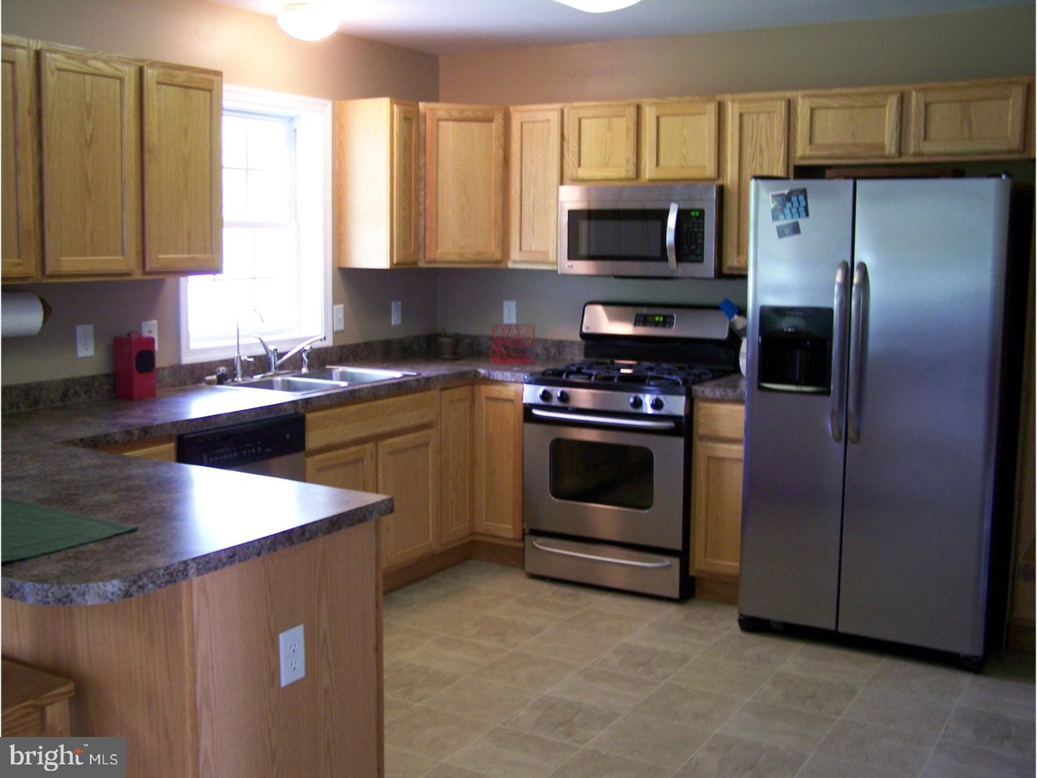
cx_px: 518
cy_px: 389
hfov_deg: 49.0
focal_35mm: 38
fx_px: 1138
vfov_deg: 37.7
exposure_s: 1/8
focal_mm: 6.3
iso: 160
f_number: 2.8
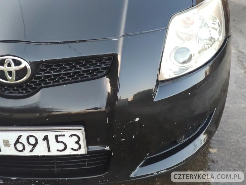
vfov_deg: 28.0
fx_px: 370
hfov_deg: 36.8
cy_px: 92
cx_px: 123
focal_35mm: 52
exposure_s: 1/50
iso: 540
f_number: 2.4
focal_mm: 5.54
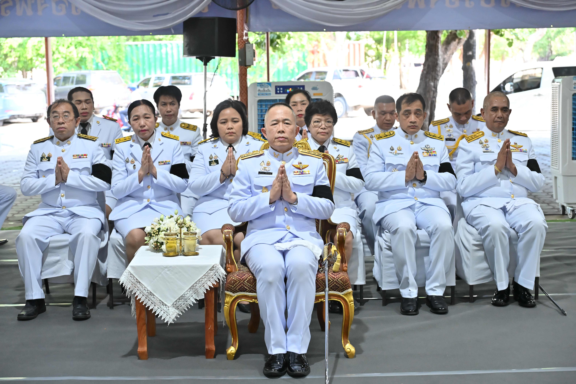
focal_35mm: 57
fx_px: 912
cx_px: 288
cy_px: 192
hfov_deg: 35.1
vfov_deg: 23.8
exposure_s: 1/250
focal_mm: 57
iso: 2500
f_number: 4
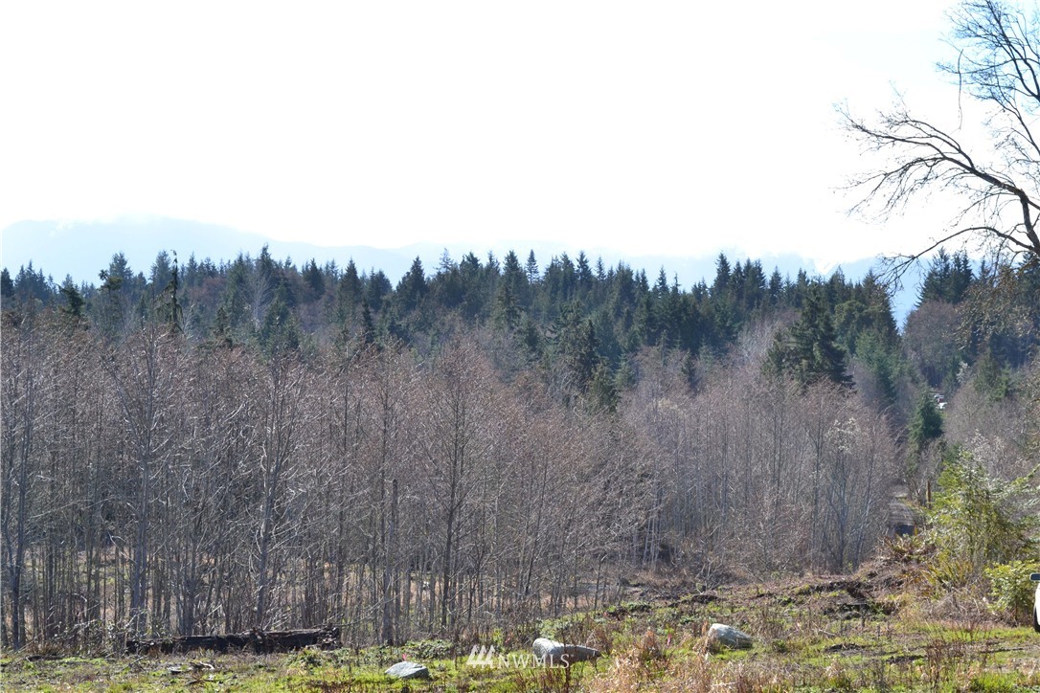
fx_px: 2383
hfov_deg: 24.6
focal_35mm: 82
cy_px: 346
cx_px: 520
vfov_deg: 16.6
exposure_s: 1/250
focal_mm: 55
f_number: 10
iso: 400
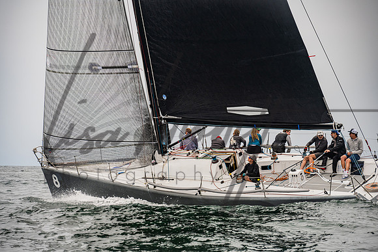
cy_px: 126
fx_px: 1628
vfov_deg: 8.9
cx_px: 189
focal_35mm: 155
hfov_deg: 13.2
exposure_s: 1/1000
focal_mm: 155
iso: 250
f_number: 6.3
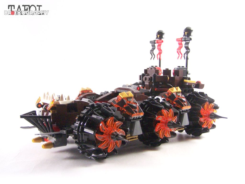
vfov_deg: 36.0
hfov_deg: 46.8
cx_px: 122
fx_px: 283
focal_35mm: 40
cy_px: 92
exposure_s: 1/60
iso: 400
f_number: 3.2
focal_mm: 6.7
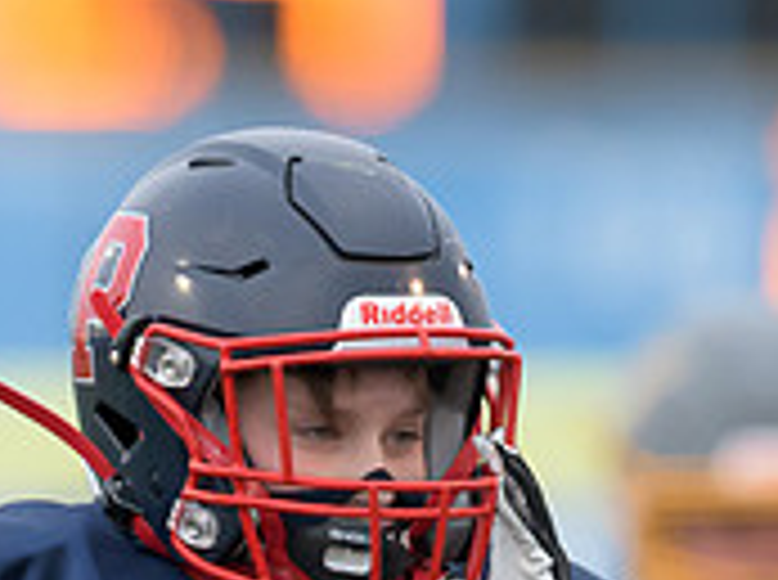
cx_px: 178
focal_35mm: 2633
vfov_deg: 0.6
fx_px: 59054
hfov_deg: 0.8
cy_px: 783
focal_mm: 500
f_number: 4
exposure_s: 1/1600
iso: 2500
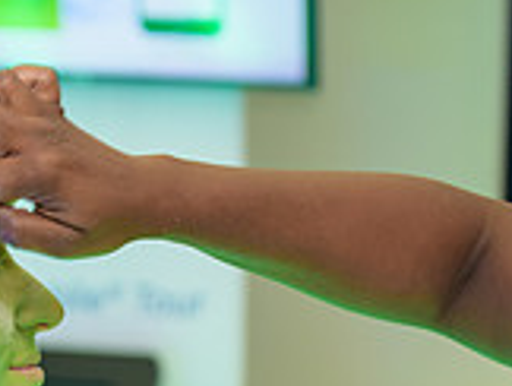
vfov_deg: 7.2
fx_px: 3051
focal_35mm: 206
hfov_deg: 9.5
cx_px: -47
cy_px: 375
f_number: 3.2
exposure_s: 1/125
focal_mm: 60
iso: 400
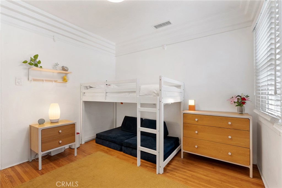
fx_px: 125
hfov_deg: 96.7
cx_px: 141
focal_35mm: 16
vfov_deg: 73.8
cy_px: 94
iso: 320
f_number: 9
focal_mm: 16
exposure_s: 1/8
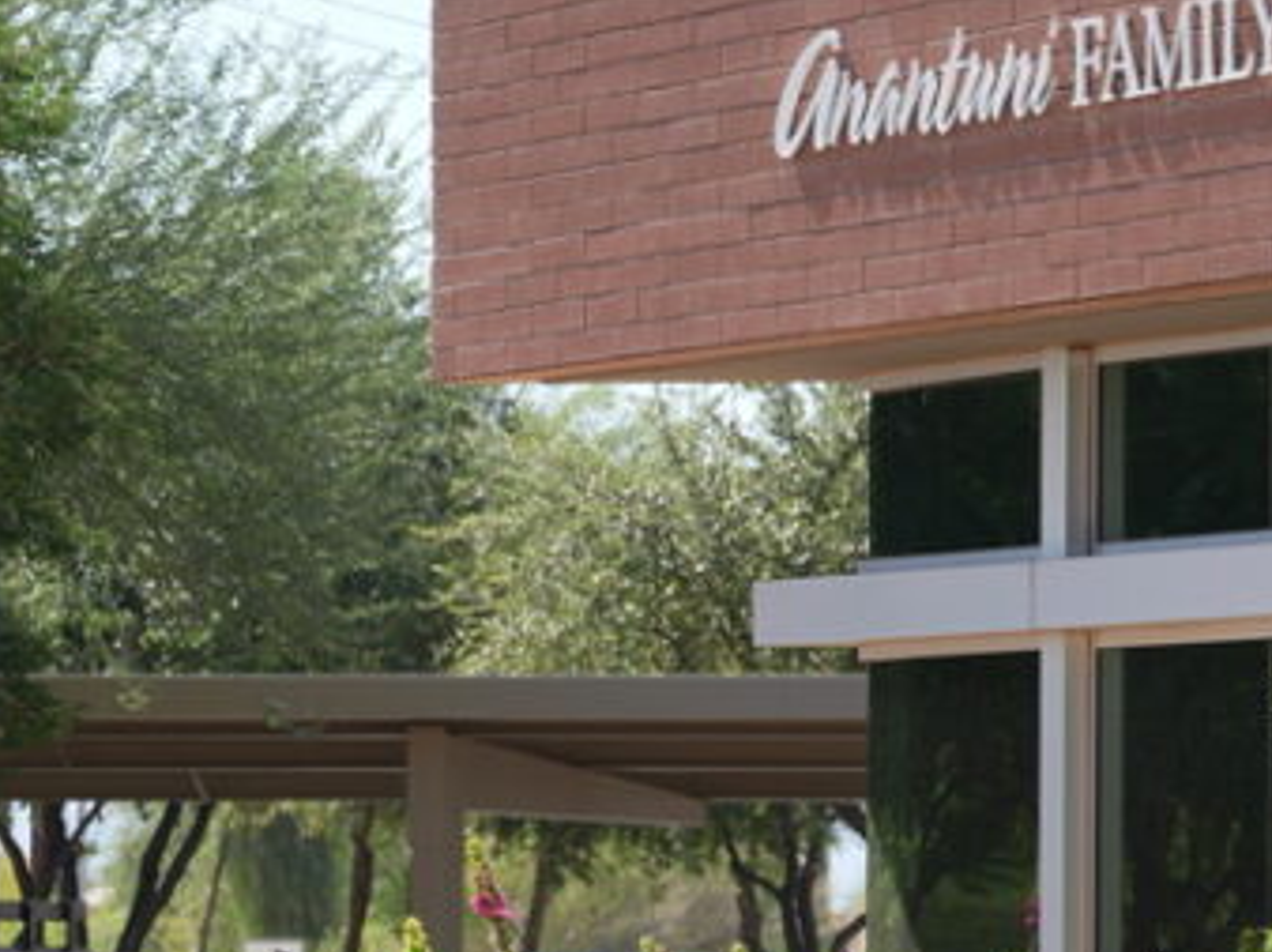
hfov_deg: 6.5
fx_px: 11236
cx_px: 1248
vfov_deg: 4.8
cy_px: 918
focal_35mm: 306
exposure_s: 1/800
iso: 100
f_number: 2.8
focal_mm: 70
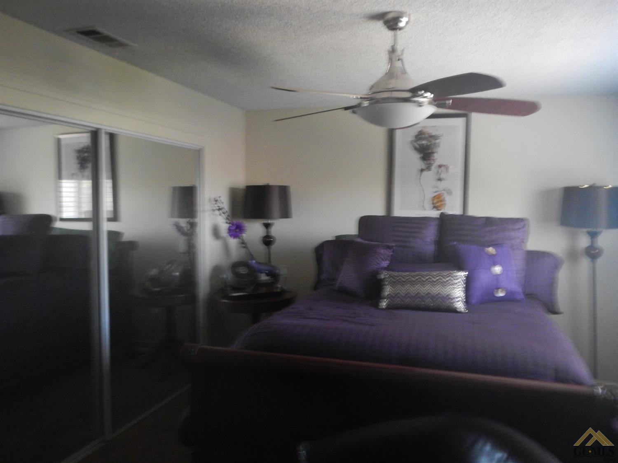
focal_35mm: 28
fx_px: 500
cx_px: 309
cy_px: 232
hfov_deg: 63.5
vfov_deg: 49.7
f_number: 3.9
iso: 640
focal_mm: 5
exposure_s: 1/15
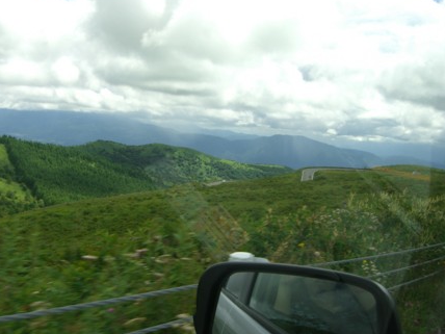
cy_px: 161
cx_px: 214
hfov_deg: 46.8
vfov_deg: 36.0
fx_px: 514
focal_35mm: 40
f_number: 4
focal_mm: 7.9
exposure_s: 1/640
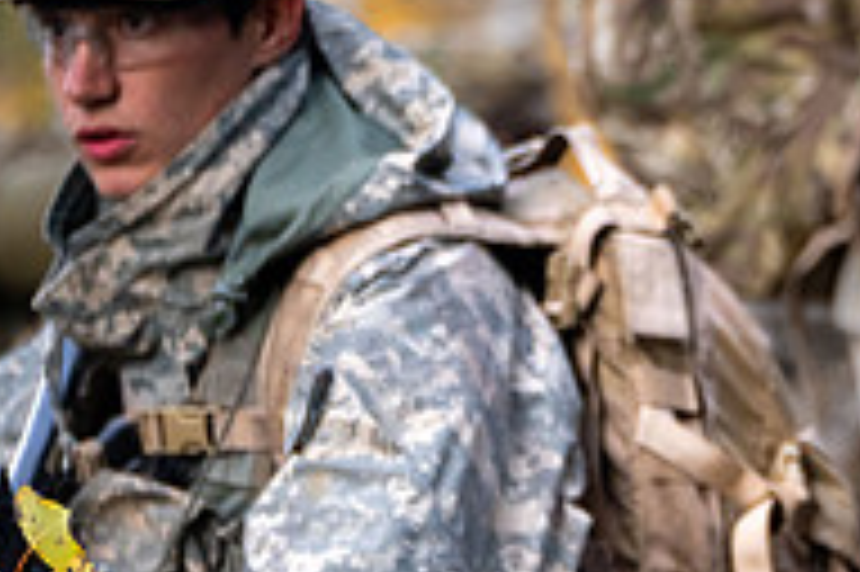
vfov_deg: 3.2
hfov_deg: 4.8
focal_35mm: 425
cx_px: 1081
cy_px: 588
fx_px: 10144
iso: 1000
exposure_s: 1/800
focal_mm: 140
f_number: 2.8
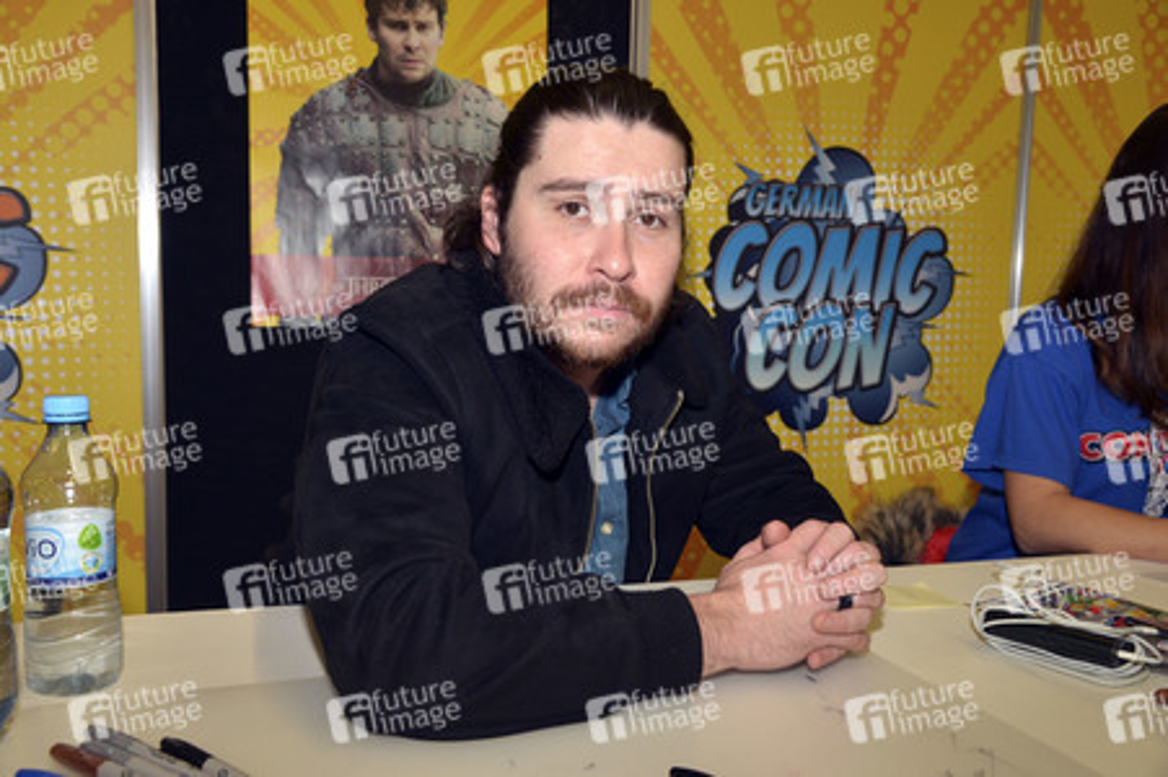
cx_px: 584
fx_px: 1102
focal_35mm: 34
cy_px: 388
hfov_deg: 55.8
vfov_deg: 38.8
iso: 800
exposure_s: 1/60
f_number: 7.1
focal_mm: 34
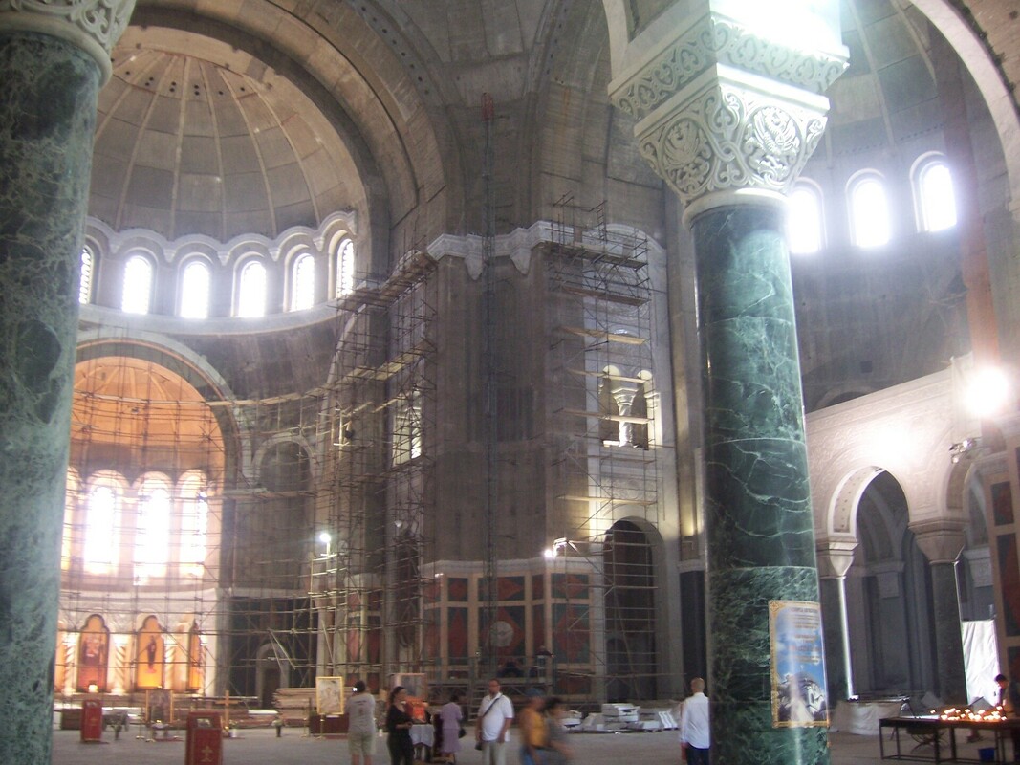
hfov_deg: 51.4
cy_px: 382
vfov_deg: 39.6
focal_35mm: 36
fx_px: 1061
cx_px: 510
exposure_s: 1/8
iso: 160
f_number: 2.8
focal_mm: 6.2
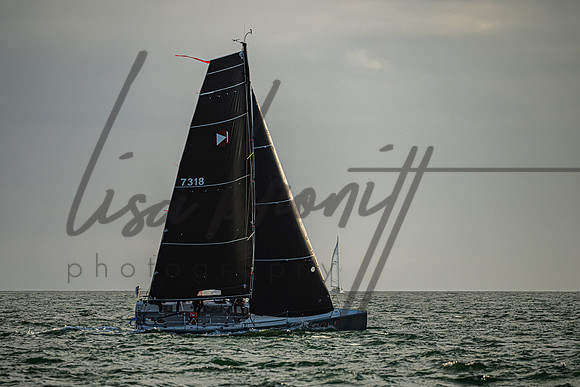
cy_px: 186
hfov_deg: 5.1
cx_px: 268
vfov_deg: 3.4
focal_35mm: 402
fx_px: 6482
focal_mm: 300
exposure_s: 1/2000
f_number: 5.3
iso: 250
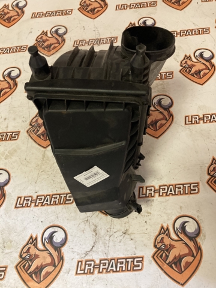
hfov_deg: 49.7
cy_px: 144
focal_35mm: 28
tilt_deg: -63.9
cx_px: 108
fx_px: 233
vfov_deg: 63.4
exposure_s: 1/50
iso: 320
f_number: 1.8
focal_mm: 3.99
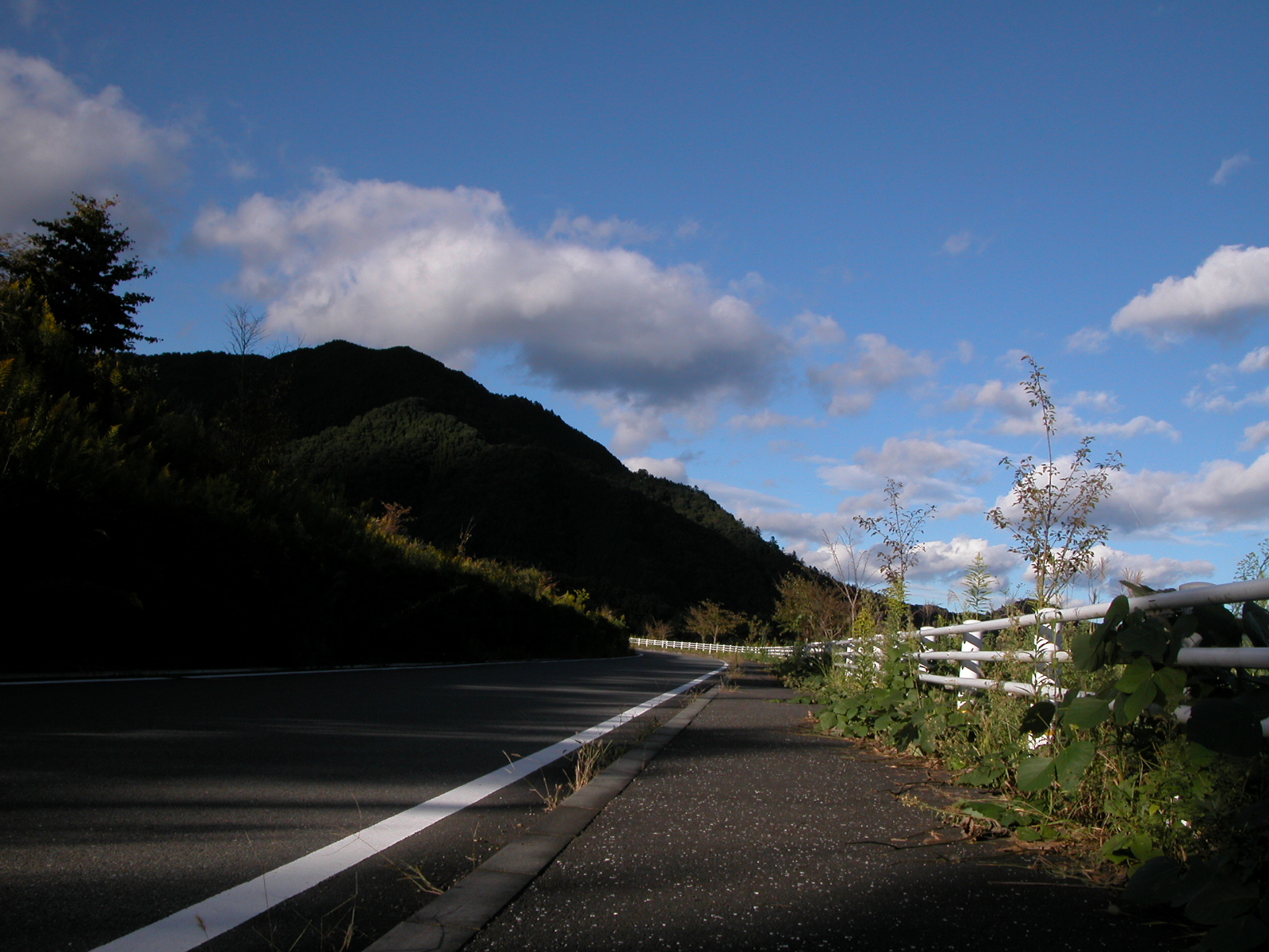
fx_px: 1246
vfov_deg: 41.8
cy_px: 476
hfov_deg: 54.0
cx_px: 634
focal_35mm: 34
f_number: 7.1
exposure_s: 1/373
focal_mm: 8.9
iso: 100
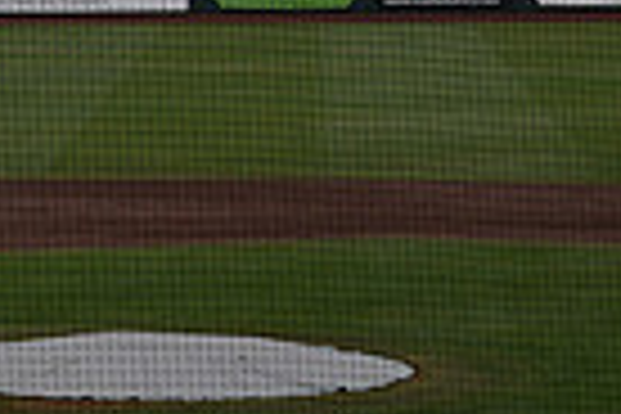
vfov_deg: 4.6
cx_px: -306
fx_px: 5088
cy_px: -367
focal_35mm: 295
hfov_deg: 6.9
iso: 400
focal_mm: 70
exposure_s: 1/400
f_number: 10
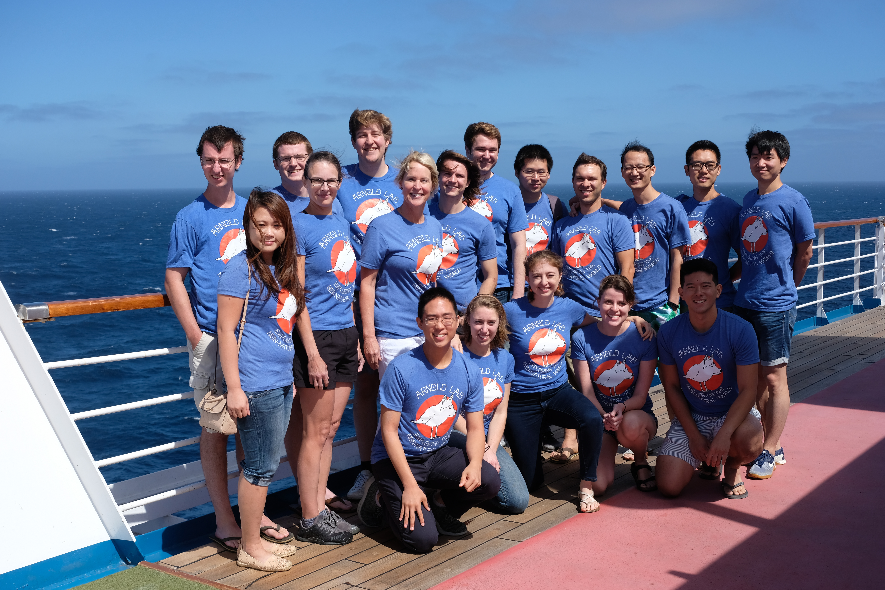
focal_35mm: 41
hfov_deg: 47.4
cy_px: 295
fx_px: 1008
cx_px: 442
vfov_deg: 32.6
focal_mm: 27
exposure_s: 1/1000
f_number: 5.6
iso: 200
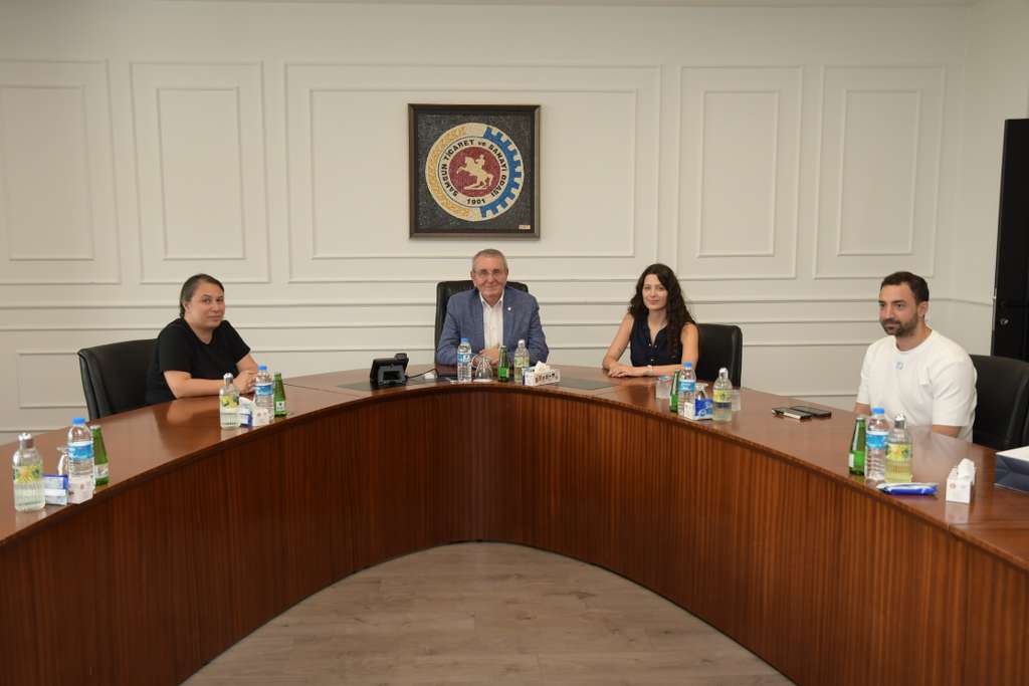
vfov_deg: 40.0
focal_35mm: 33
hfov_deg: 57.2
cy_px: 343
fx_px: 943
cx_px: 514
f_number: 4
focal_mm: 22
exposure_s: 1/200
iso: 800
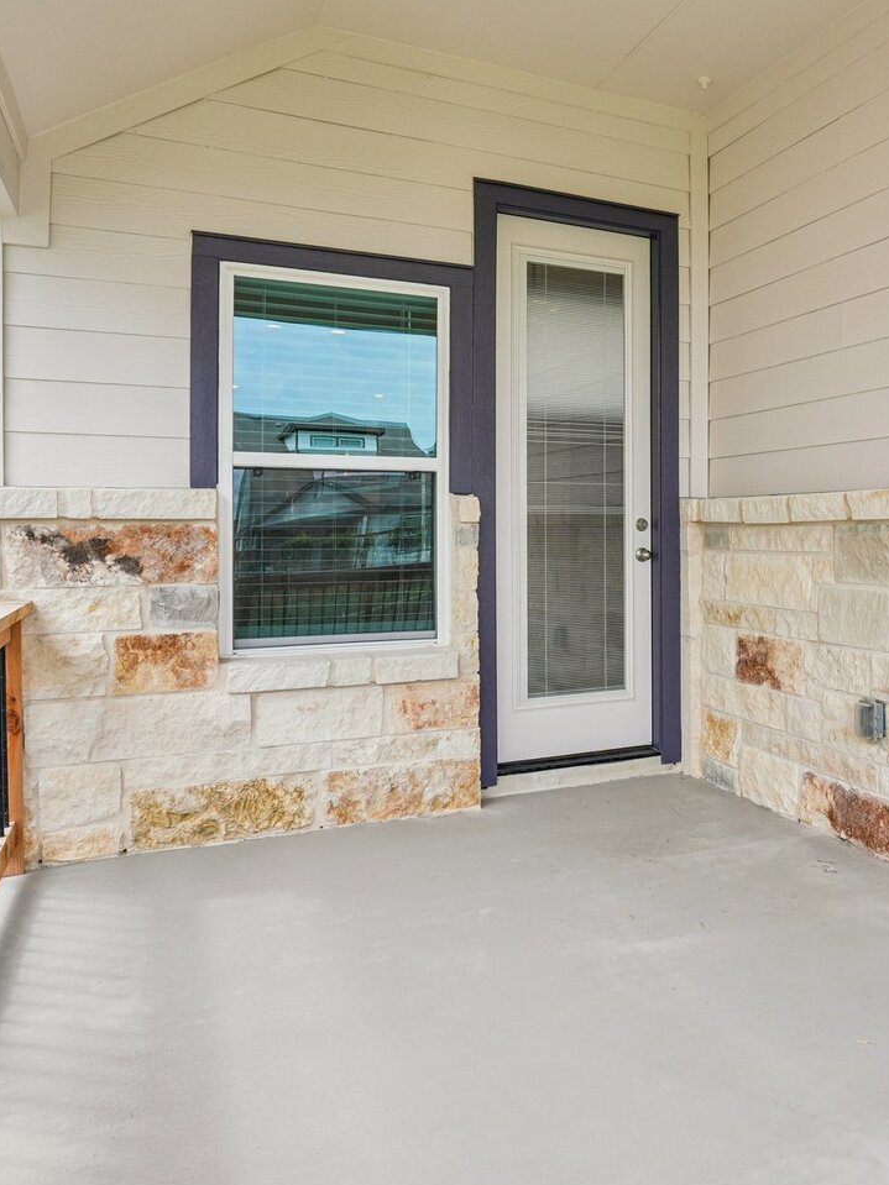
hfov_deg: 50.9
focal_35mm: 26
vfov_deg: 67.2
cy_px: 536
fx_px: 890
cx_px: 661
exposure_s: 1/200
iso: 200
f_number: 8
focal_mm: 16
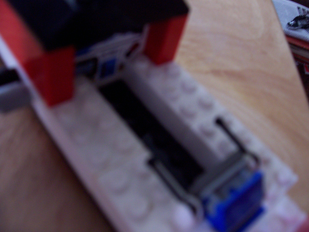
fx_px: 304
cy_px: 116
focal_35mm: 34
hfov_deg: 54.0
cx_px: 154
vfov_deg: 41.8
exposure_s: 1/8
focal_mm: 5.6
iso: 160
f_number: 2.7
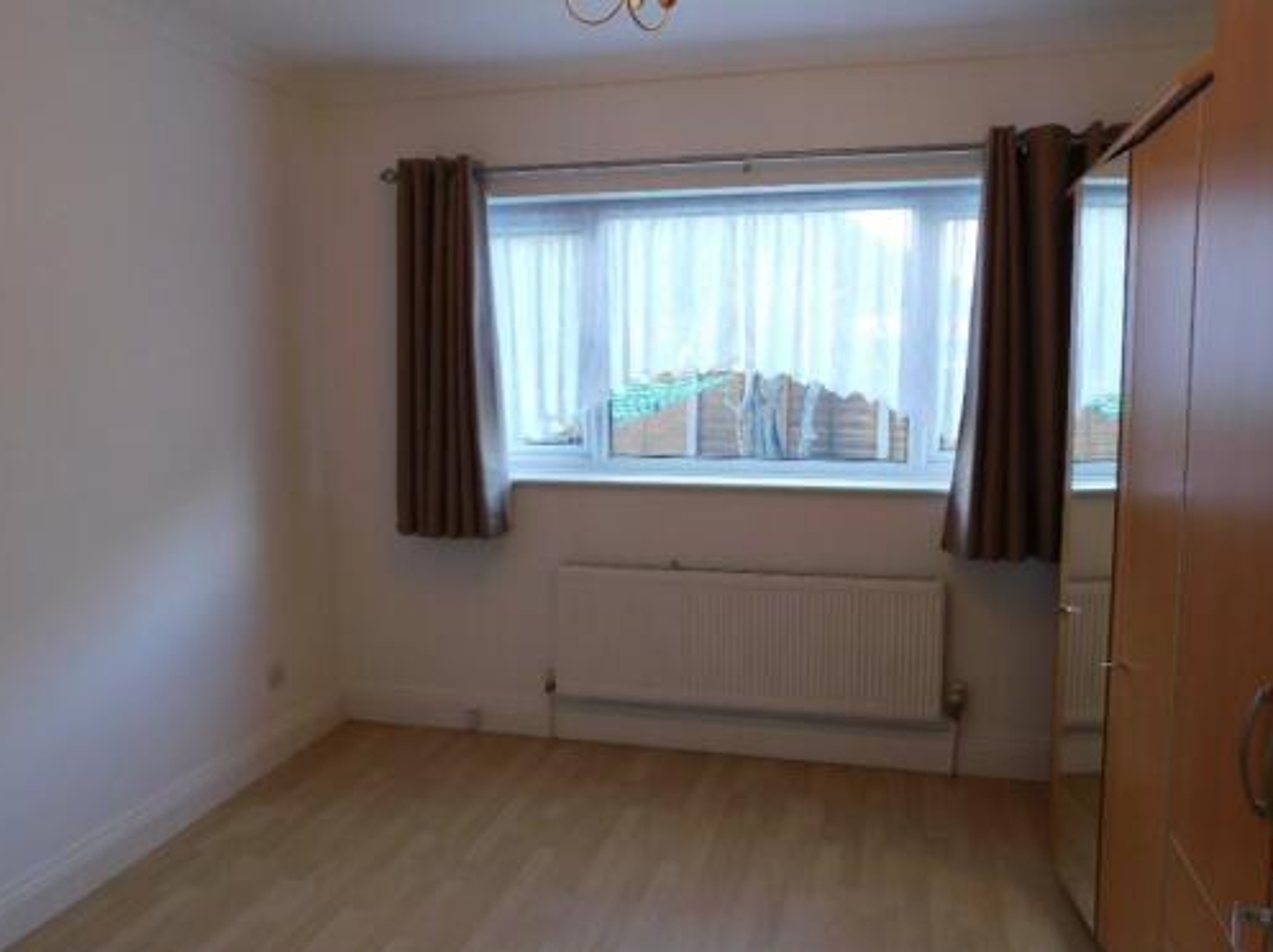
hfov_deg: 65.4
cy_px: 477
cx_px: 649
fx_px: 992
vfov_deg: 51.3
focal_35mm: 27
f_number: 3
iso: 125
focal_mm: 4
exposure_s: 1/40
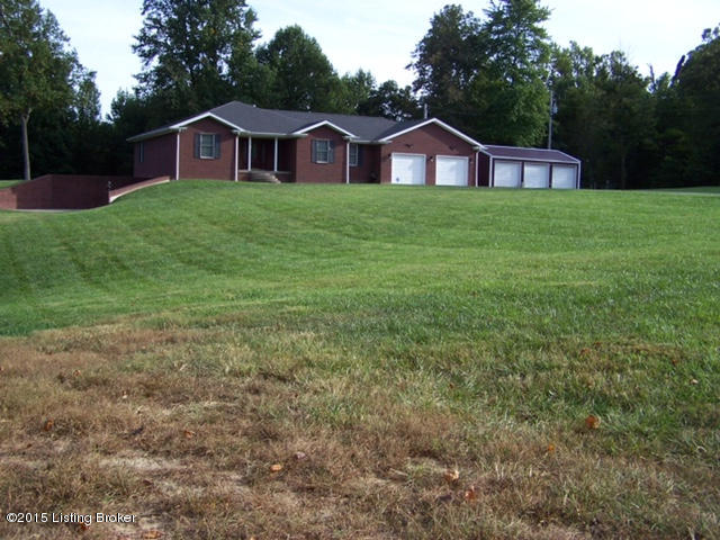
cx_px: 360
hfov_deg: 49.0
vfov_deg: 37.7
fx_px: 790
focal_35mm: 38
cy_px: 270
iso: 80
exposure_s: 1/500
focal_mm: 6.3
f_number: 2.8
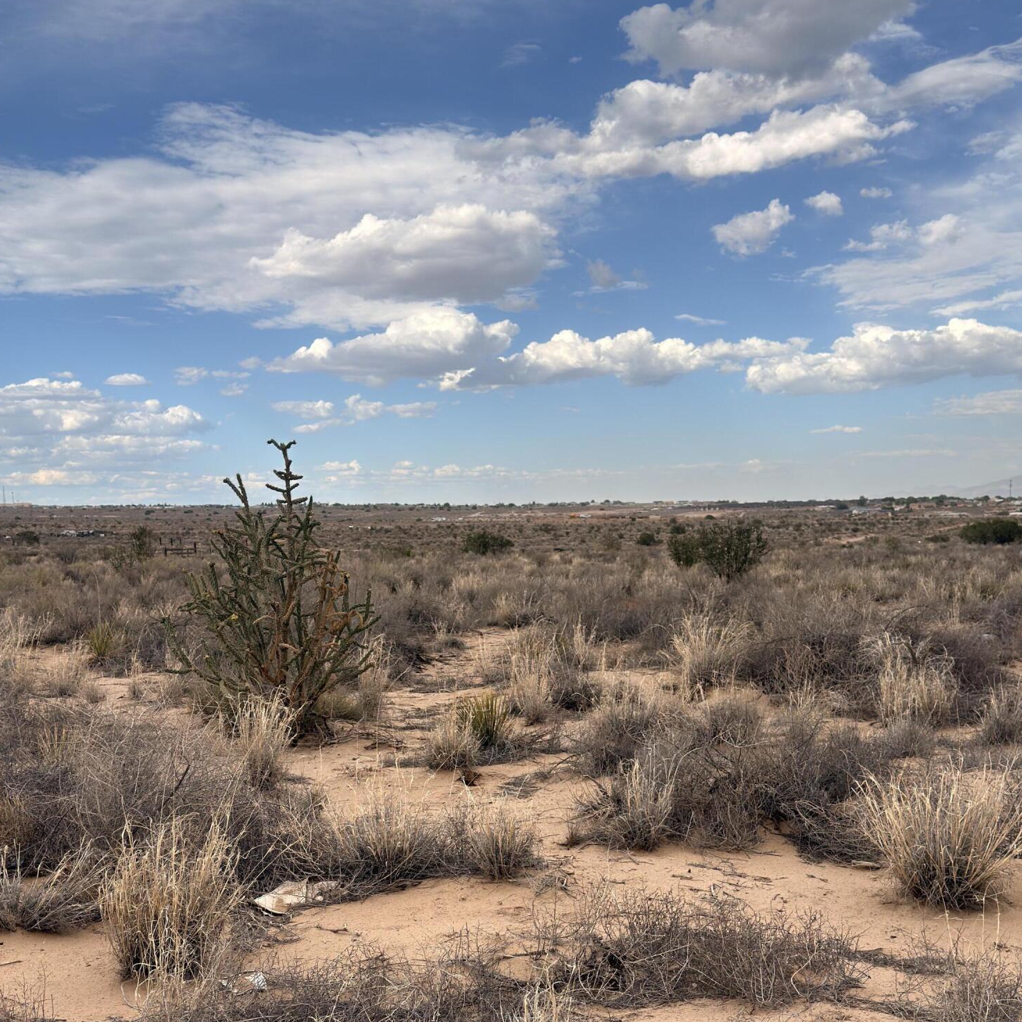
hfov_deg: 40.0
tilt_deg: -7.3
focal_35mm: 42
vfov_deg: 39.5
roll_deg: +2.1
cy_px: 687
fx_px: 1403
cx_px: 513
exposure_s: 1/2445
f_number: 1.78
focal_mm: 6.76
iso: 64
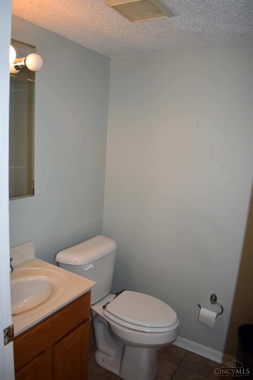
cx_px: 126
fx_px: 285
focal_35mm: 27
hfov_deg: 47.9
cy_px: 190
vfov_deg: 67.4
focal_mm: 18
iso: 800
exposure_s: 1/160
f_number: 3.5
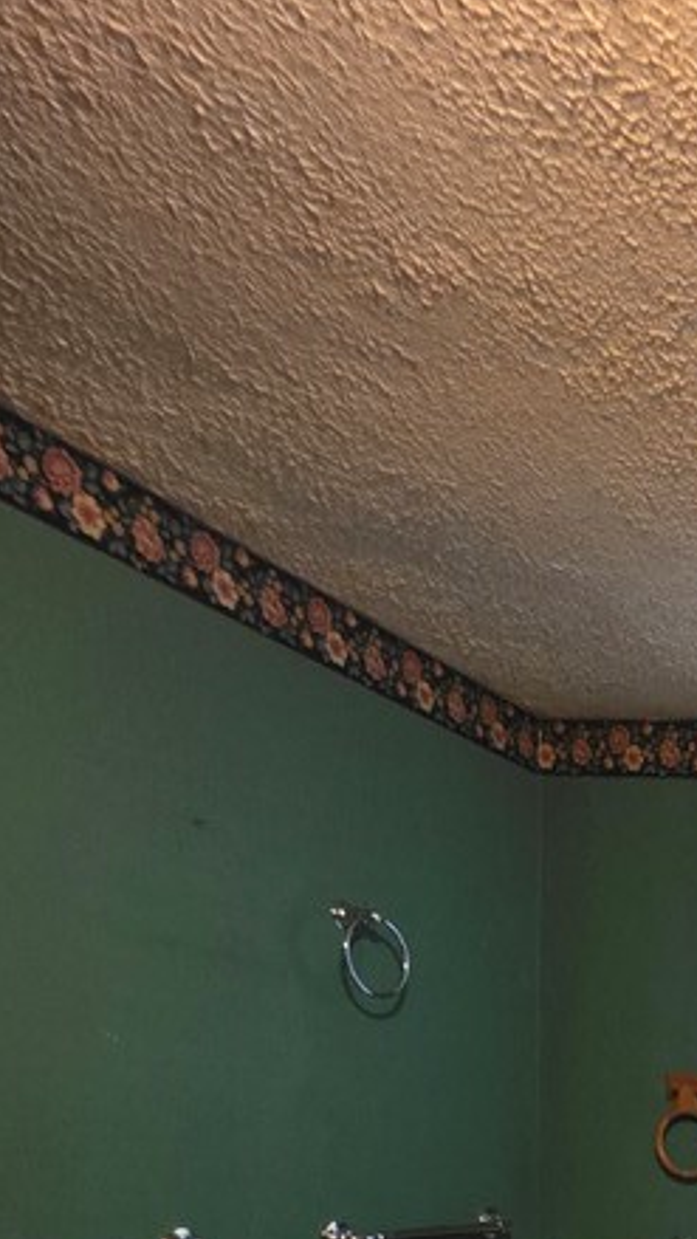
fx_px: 1084
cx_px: 1055
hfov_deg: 25.9
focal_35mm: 33
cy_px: 1326
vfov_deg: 46.1
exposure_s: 1/60
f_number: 1.9
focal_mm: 2.2
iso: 1000
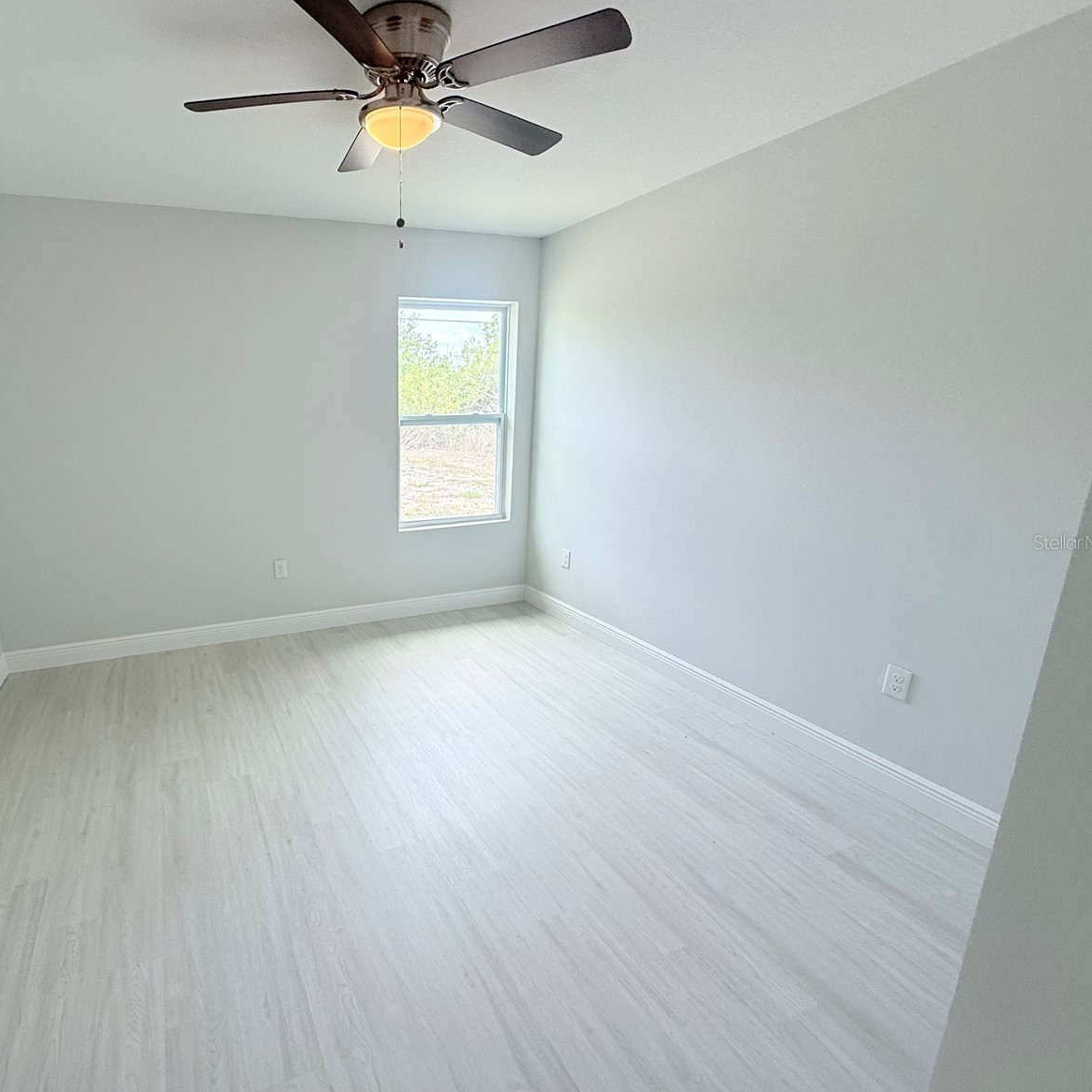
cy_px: 542
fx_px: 607
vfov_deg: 84.0
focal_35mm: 17
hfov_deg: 81.4
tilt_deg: -13.9
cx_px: 372
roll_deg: +0.6
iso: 64
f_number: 2.2
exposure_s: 1/120
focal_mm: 2.22
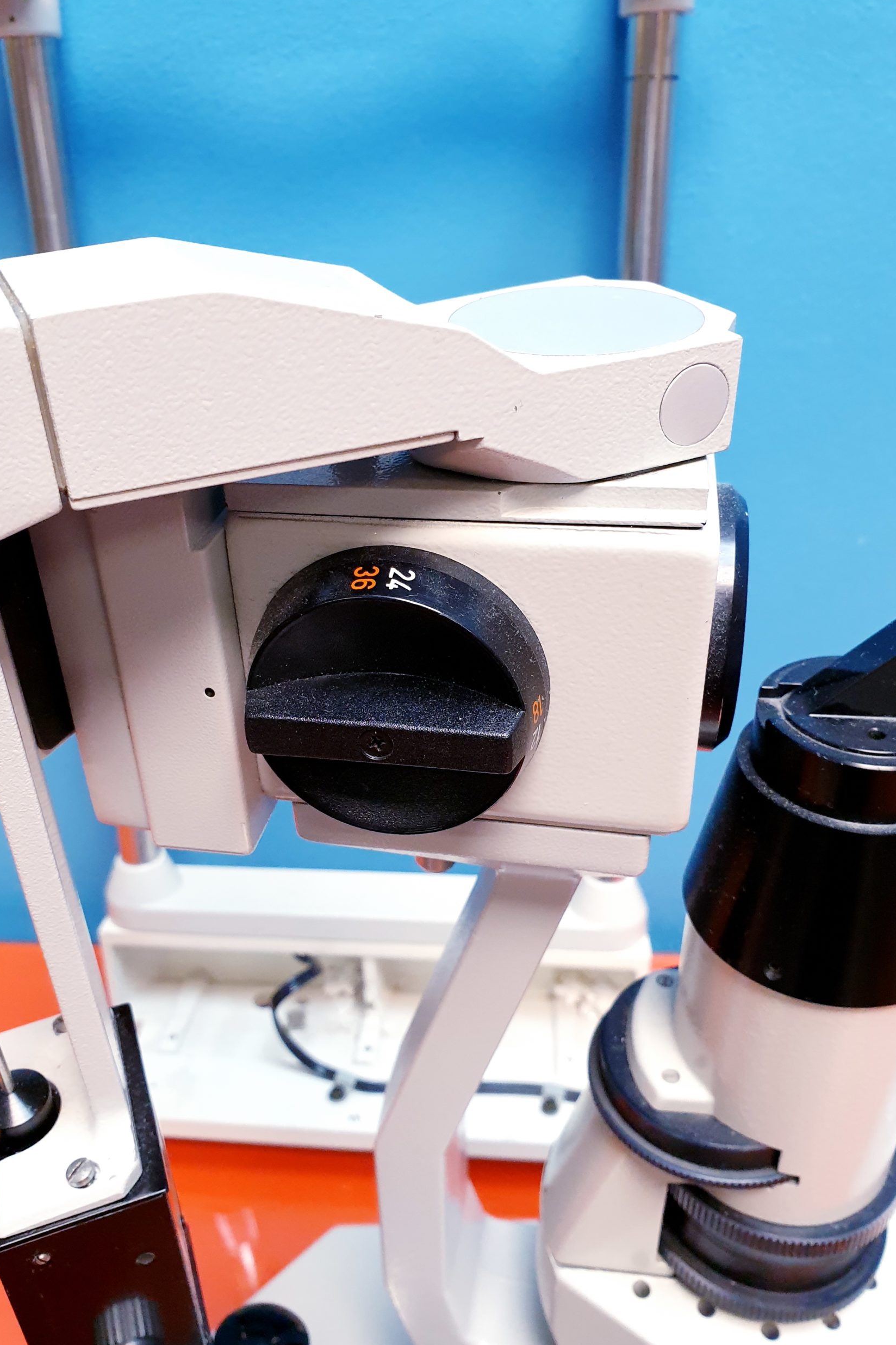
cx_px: 430
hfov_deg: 46.4
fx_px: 1045
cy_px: 693
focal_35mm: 28
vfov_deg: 65.5
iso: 250
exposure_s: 1/100
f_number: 2.4
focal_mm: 4.3
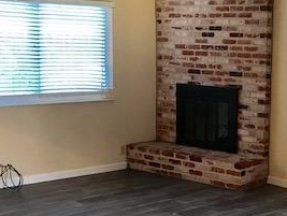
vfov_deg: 22.0
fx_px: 556
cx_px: 272
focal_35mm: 67
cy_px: 115
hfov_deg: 27.6
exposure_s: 1/15
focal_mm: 3.99
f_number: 1.8
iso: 50
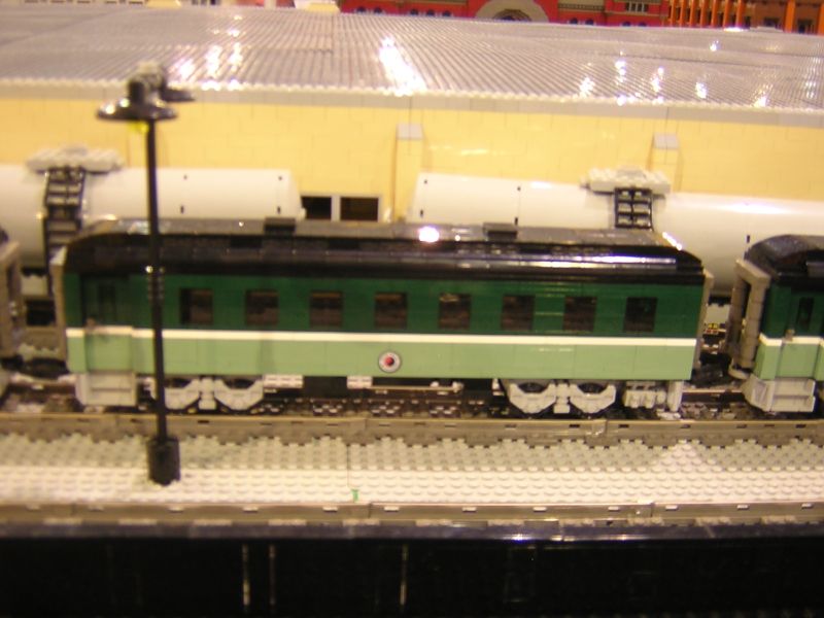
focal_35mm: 40
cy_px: 309
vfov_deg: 36.0
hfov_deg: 46.8
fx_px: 952
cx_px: 412
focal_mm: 5.2
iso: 107
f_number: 2.7
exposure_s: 1/3.4
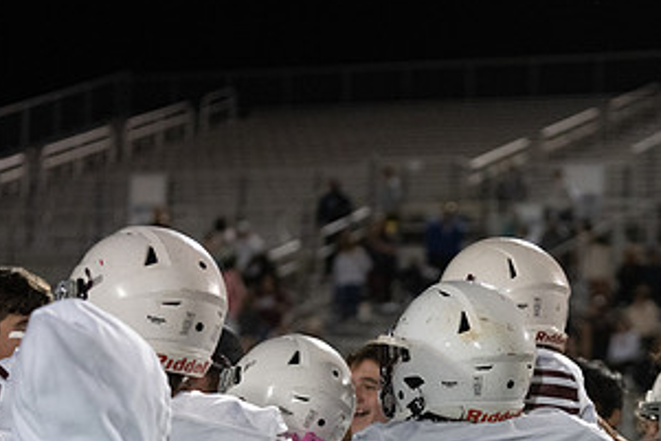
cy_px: 411
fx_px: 2480
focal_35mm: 135
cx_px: 553
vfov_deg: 10.1
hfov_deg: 15.1
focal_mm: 70
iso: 6400
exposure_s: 1/1250
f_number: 2.8
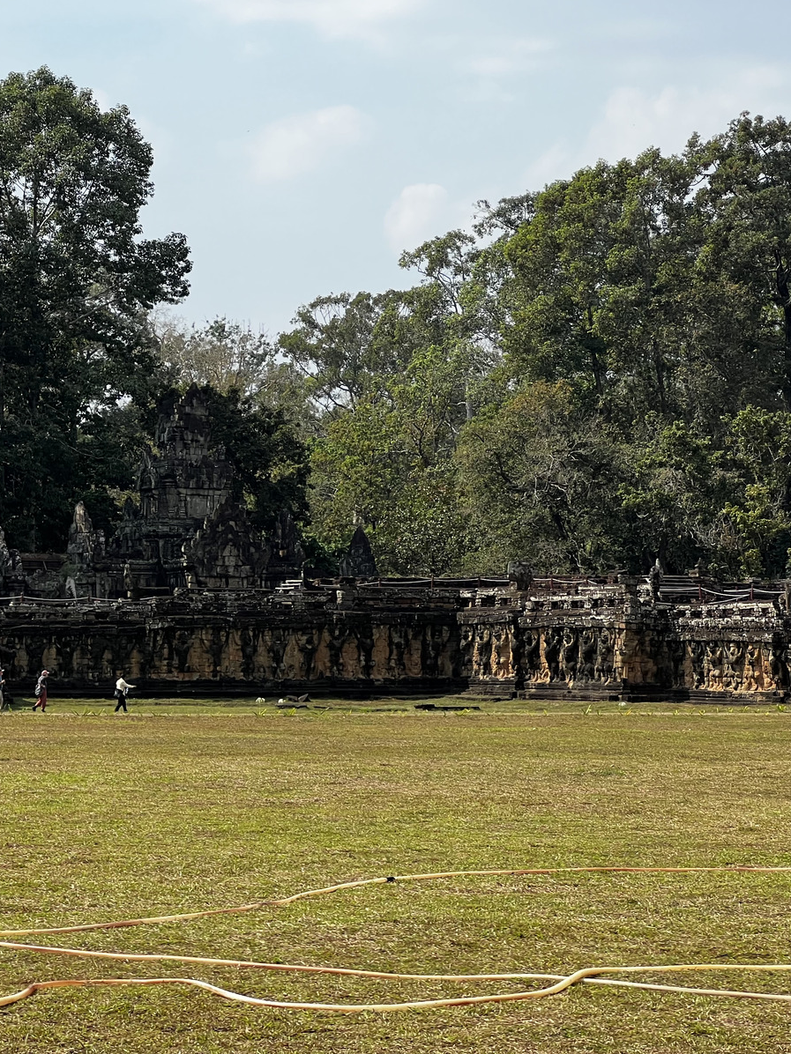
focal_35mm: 103
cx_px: 283
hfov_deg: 14.3
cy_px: 527
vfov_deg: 19.1
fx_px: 3138
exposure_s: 1/774
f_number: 2.8
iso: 32
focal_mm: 9
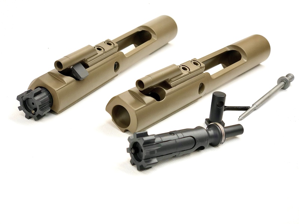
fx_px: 449
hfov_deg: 36.8
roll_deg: -5.6
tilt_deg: -27.2
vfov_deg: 28.0
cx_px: 150
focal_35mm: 52
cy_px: 112
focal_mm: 6
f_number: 2.4
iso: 25
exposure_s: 1/60
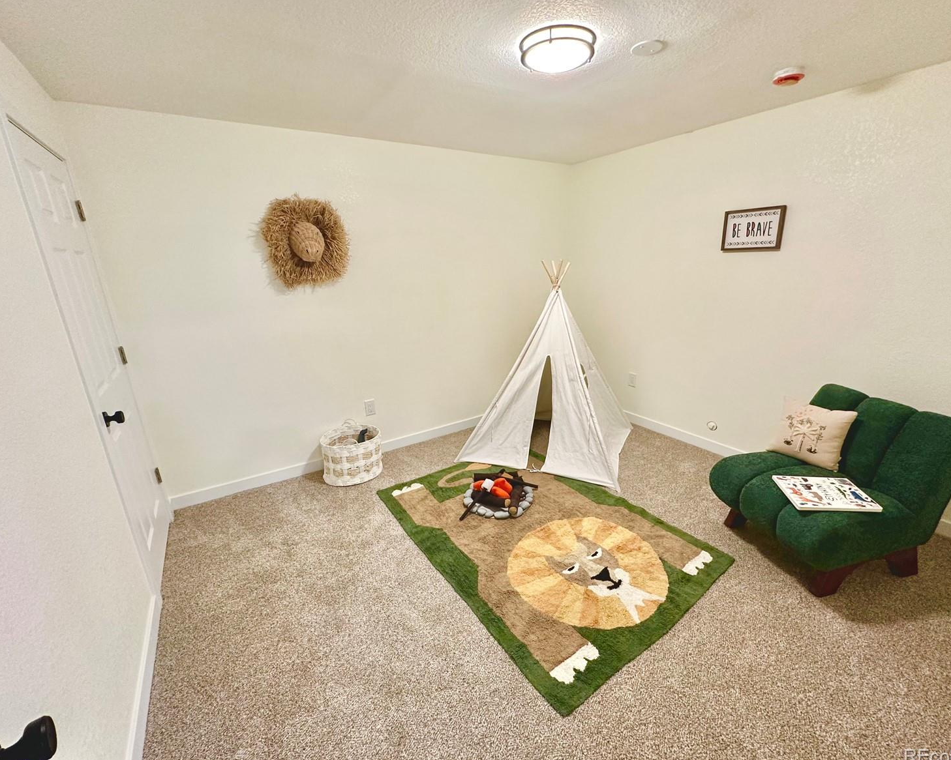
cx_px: 488
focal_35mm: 15
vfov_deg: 84.0
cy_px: 379
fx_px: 422
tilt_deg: -15.4
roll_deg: +1.6
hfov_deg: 96.8
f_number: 2.2
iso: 250
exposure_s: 1/60
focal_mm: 2.22
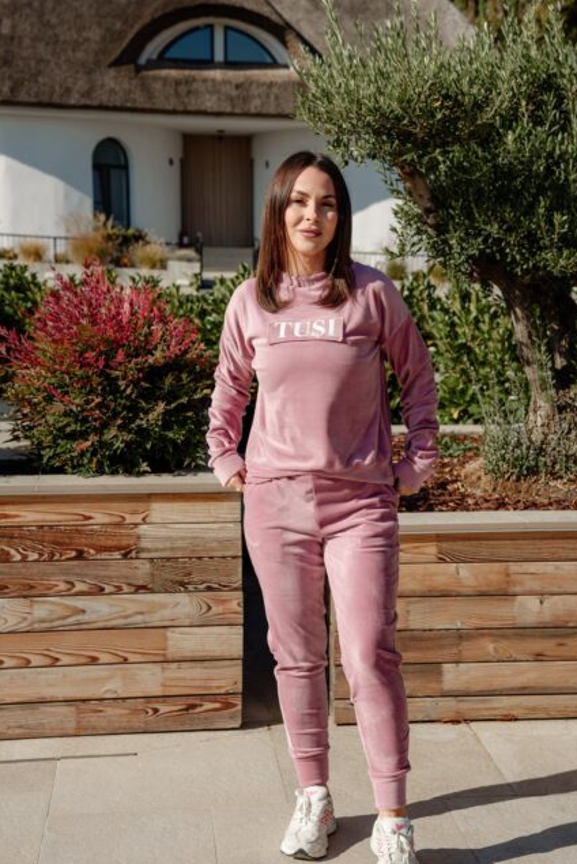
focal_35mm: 59
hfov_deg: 23.0
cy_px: 476
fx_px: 1417
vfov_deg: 33.9
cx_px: 344
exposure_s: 1/640
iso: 100
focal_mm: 49
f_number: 5.6
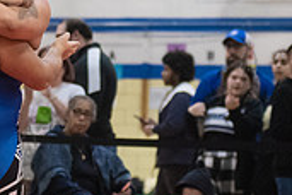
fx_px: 2206
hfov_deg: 7.6
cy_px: -11
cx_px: 27
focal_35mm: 272
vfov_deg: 5.0
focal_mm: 80
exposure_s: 1/500
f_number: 3.5
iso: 8000
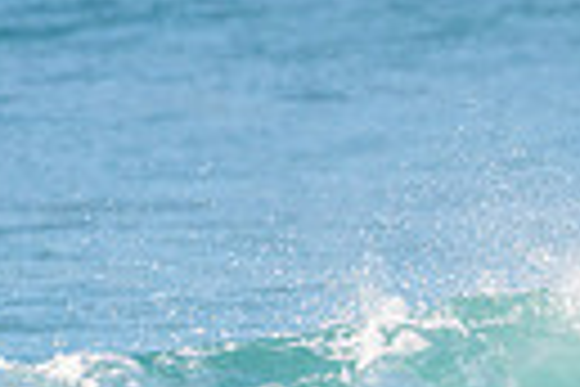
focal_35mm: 2761
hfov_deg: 0.7
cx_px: 1009
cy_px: 449
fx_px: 44479
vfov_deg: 0.5
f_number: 5.6
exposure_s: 1/2000
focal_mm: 500
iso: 640
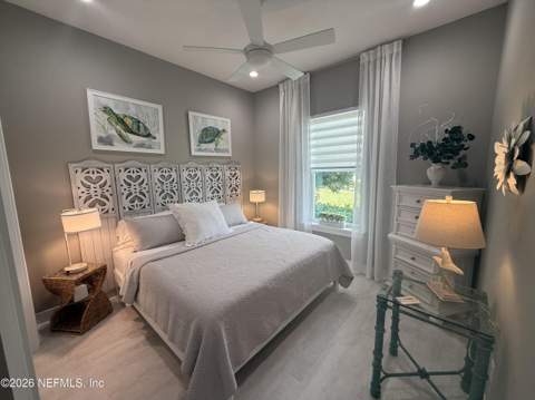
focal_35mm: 14
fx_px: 216
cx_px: 268
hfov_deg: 102.1
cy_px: 200
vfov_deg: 85.6
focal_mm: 2.22
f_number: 2.2
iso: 100
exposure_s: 1/120
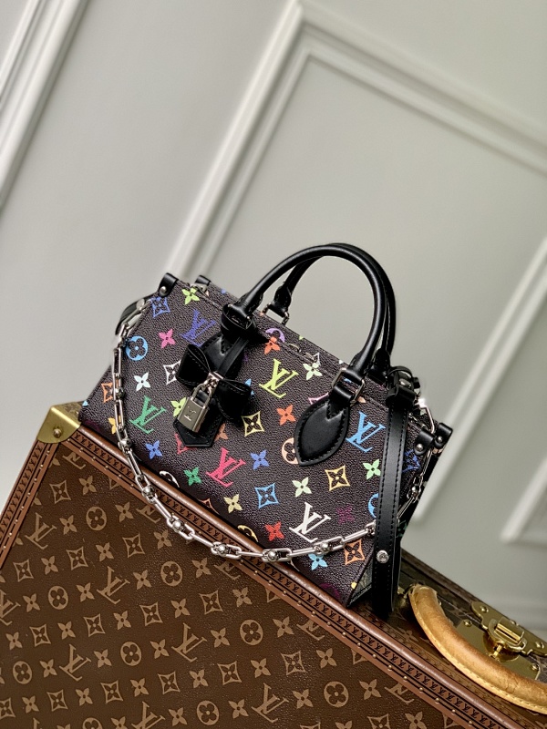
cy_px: 364
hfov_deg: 28.0
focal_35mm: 52
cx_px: 274
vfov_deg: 36.8
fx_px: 1096
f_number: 2.4
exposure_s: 1/122
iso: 80
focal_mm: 6
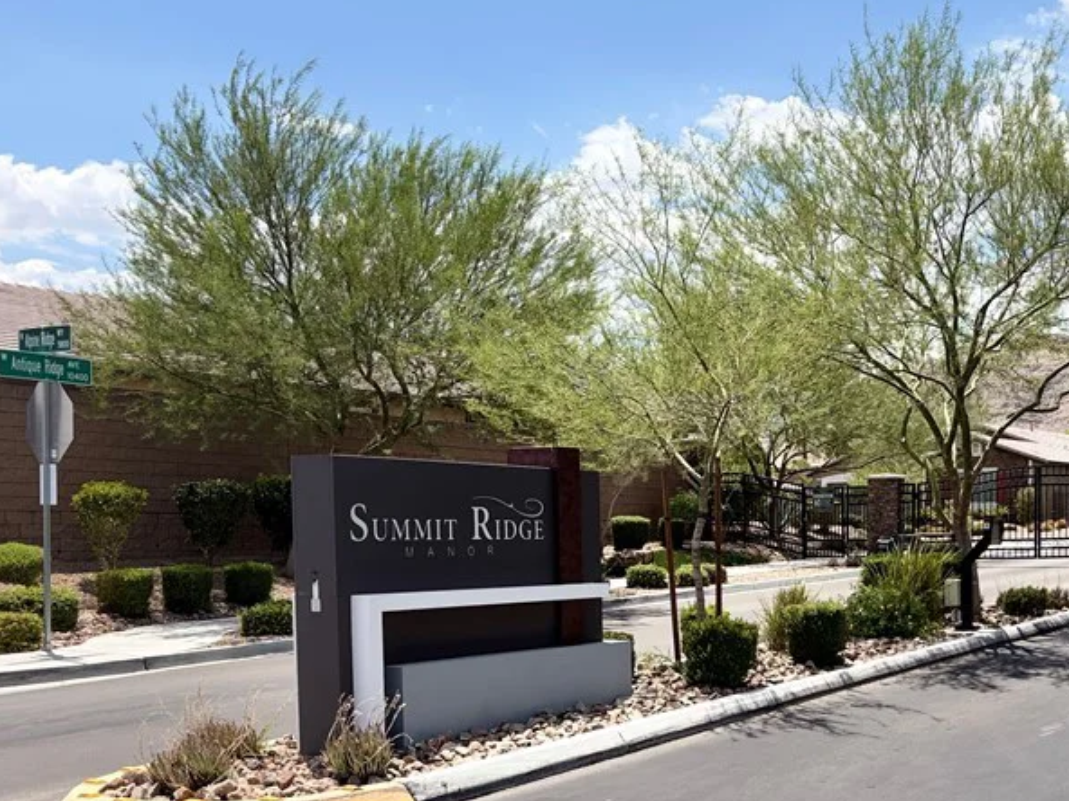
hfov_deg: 40.8
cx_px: 805
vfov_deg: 31.5
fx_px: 1390
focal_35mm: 45
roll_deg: +0.3
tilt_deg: -2.8
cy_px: 617
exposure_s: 1/3448
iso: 50
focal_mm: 5.96
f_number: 1.6
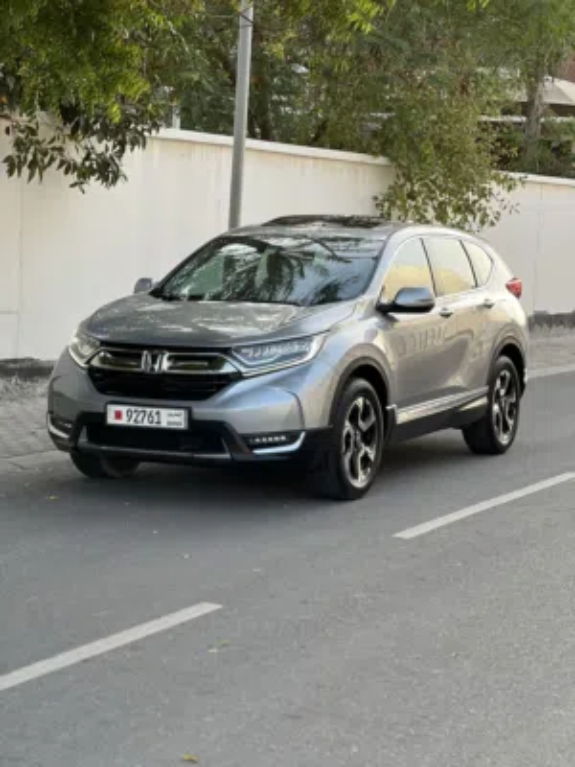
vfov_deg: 25.3
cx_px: 288
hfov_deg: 19.1
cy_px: 384
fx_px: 1705
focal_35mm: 77
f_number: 2.8
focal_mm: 9
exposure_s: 1/121
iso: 40
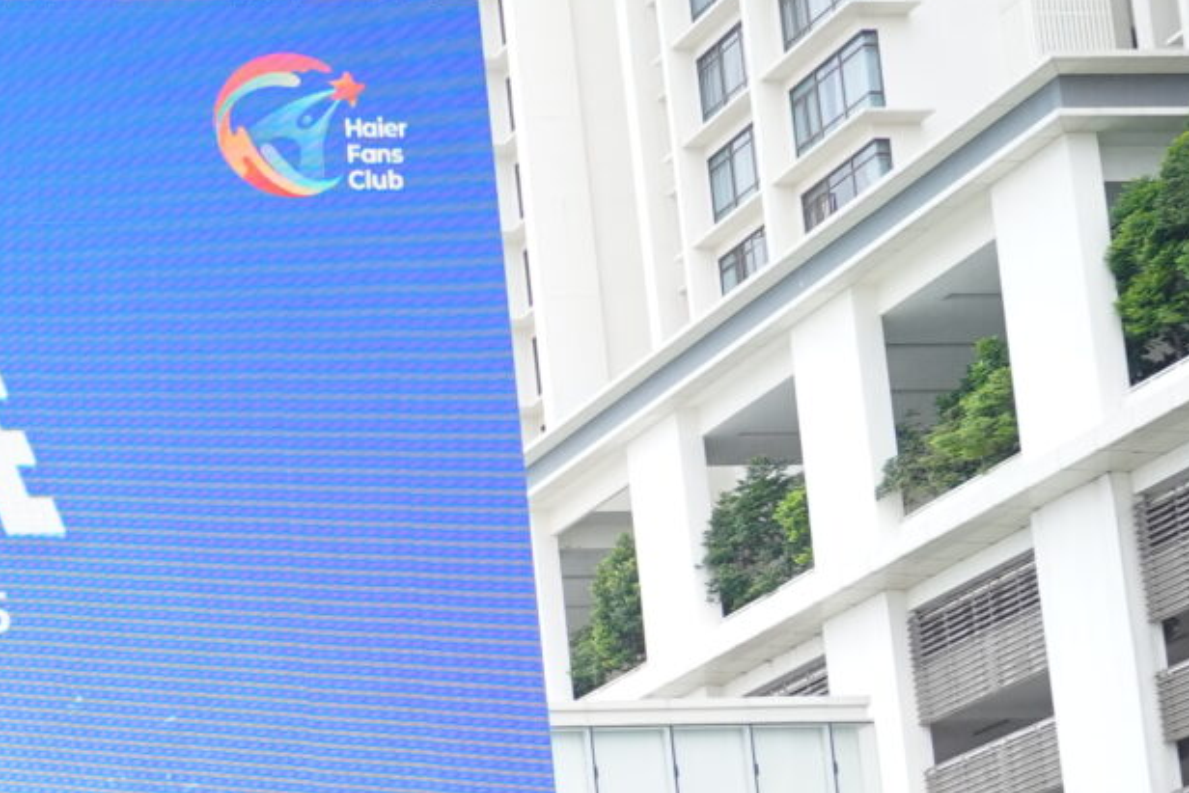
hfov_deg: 20.1
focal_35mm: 79
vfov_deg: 15.6
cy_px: 1269
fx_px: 2610
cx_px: -824
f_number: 2.8
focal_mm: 19
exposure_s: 1/200
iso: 320
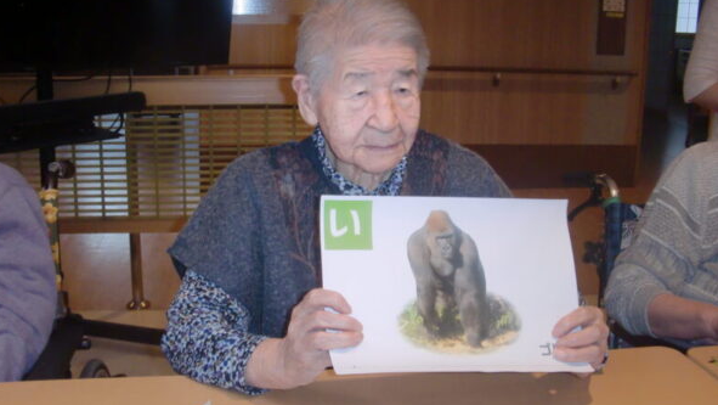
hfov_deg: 48.3
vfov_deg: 28.4
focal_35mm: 42
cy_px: 189
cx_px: 358
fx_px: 800
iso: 200
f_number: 3.9
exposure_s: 1/60
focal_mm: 6.66
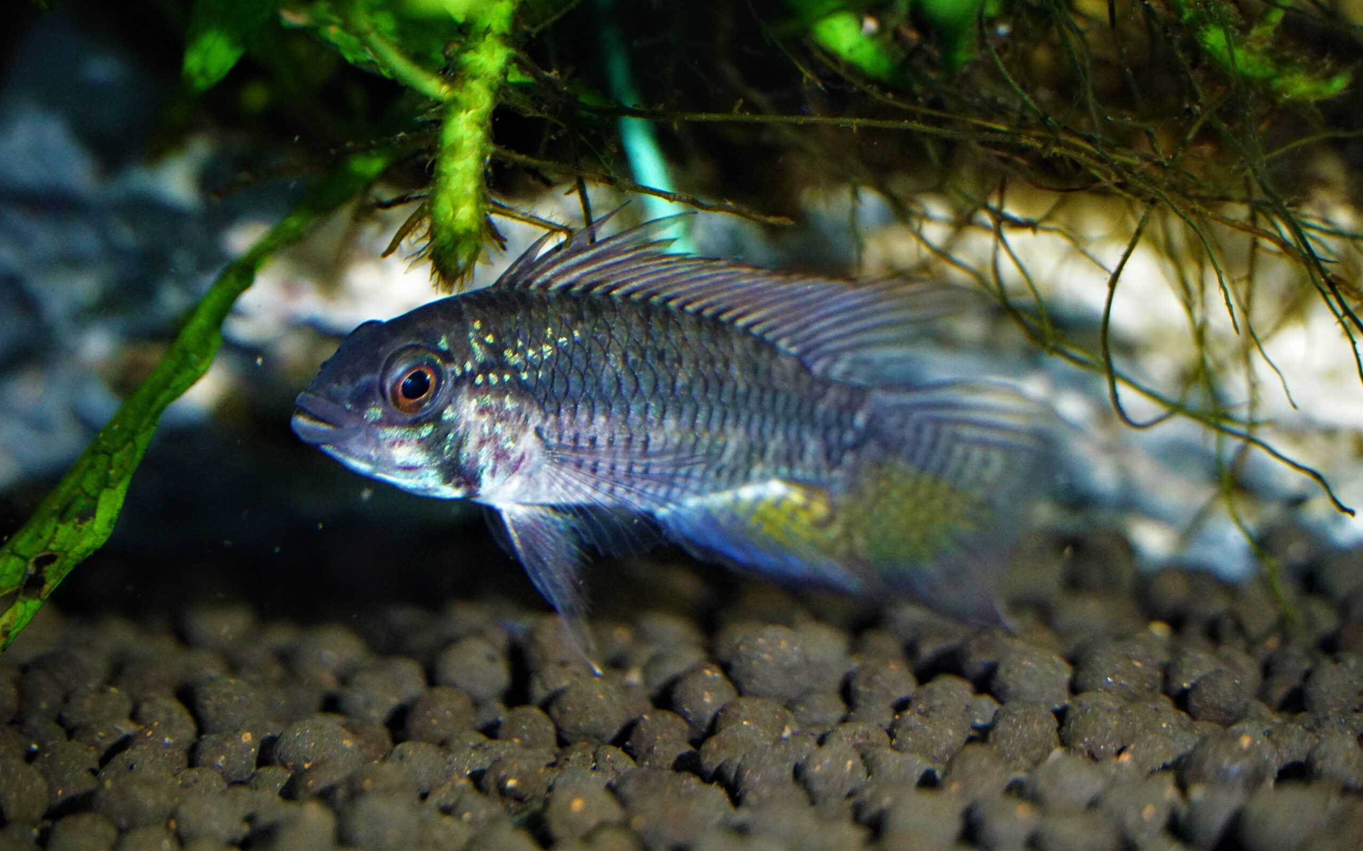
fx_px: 7708
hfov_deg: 10.1
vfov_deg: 6.3
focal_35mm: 208
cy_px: 428
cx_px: 680
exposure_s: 1/90
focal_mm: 135
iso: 8000
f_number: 5.6
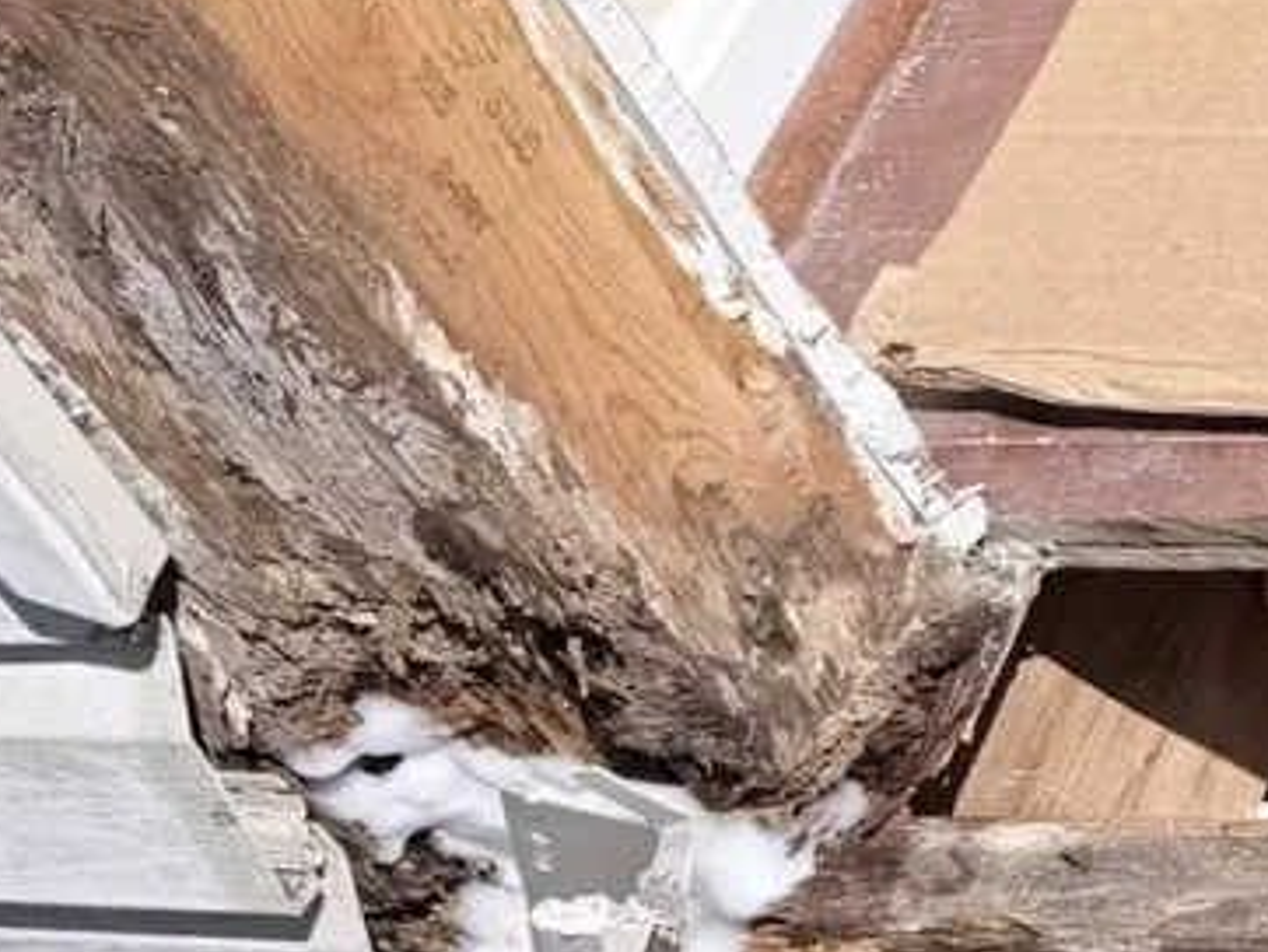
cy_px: 287
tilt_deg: -45.6
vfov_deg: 13.9
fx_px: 3885
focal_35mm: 106
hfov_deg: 15.9
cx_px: 2242
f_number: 1.78
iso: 80
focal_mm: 6.76
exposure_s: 1/5319
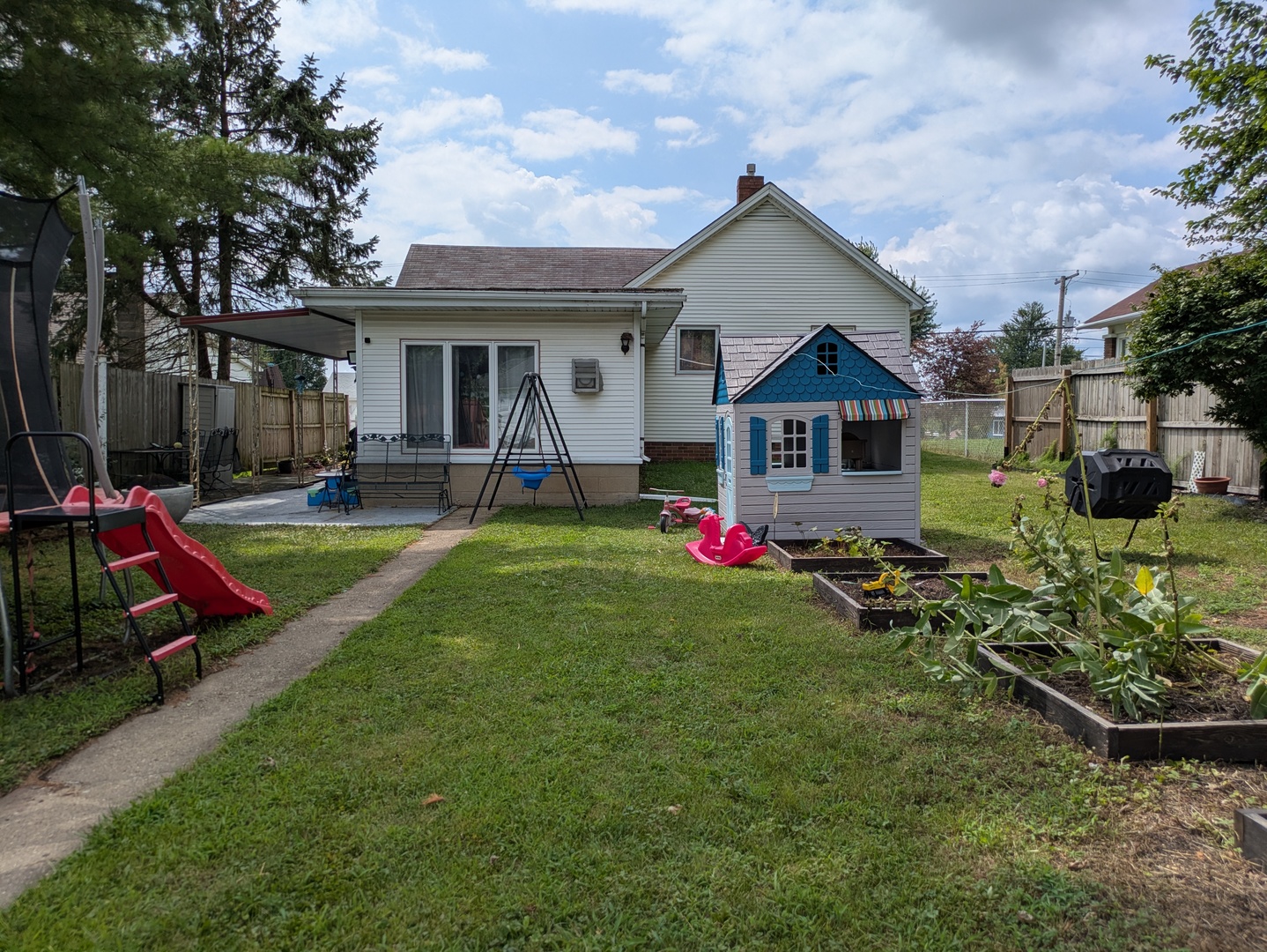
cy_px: 476
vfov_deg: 54.9
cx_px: 634
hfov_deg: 69.4
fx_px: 915
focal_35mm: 25
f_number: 1.89
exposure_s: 1/3378
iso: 50
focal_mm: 5.43
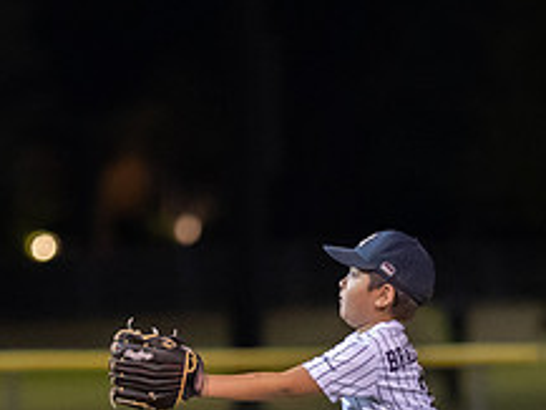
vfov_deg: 2.0
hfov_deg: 2.6
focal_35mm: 756
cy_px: 464
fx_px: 11931
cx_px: 368
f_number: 1.8
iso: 2500
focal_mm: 135
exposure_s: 1/1000
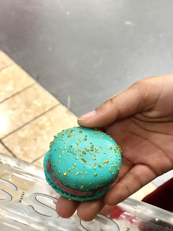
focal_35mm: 57
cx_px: 86
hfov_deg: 25.7
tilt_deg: -48.6
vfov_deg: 33.8
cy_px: 116
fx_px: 380
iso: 200
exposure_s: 1/69
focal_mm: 6.6
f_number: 2.8
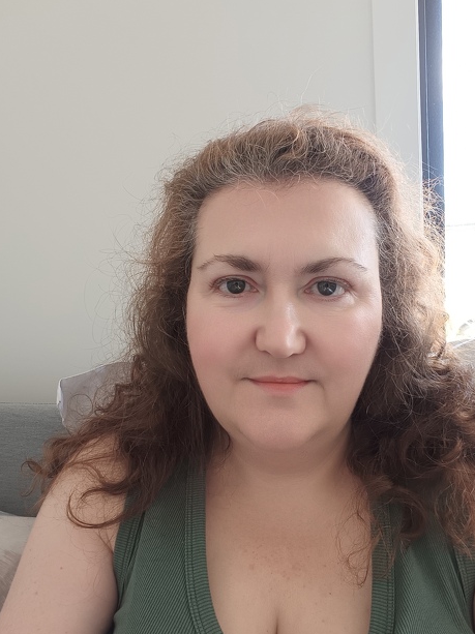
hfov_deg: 56.6
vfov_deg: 71.5
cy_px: 340
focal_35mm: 24
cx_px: 265
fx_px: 440
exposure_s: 1/50
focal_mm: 3.23
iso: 320
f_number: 2.4
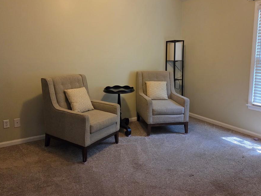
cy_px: 83
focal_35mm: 27
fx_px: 204
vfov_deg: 51.2
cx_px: 128
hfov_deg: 65.3
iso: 800
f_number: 1.8
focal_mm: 5.4
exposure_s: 1/120
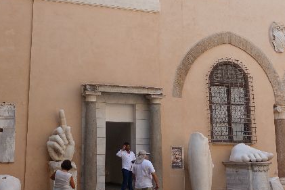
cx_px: 113
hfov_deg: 34.9
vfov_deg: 23.5
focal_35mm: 57
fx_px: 451
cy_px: 46
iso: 125
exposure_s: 1/800
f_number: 2.8
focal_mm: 8.8
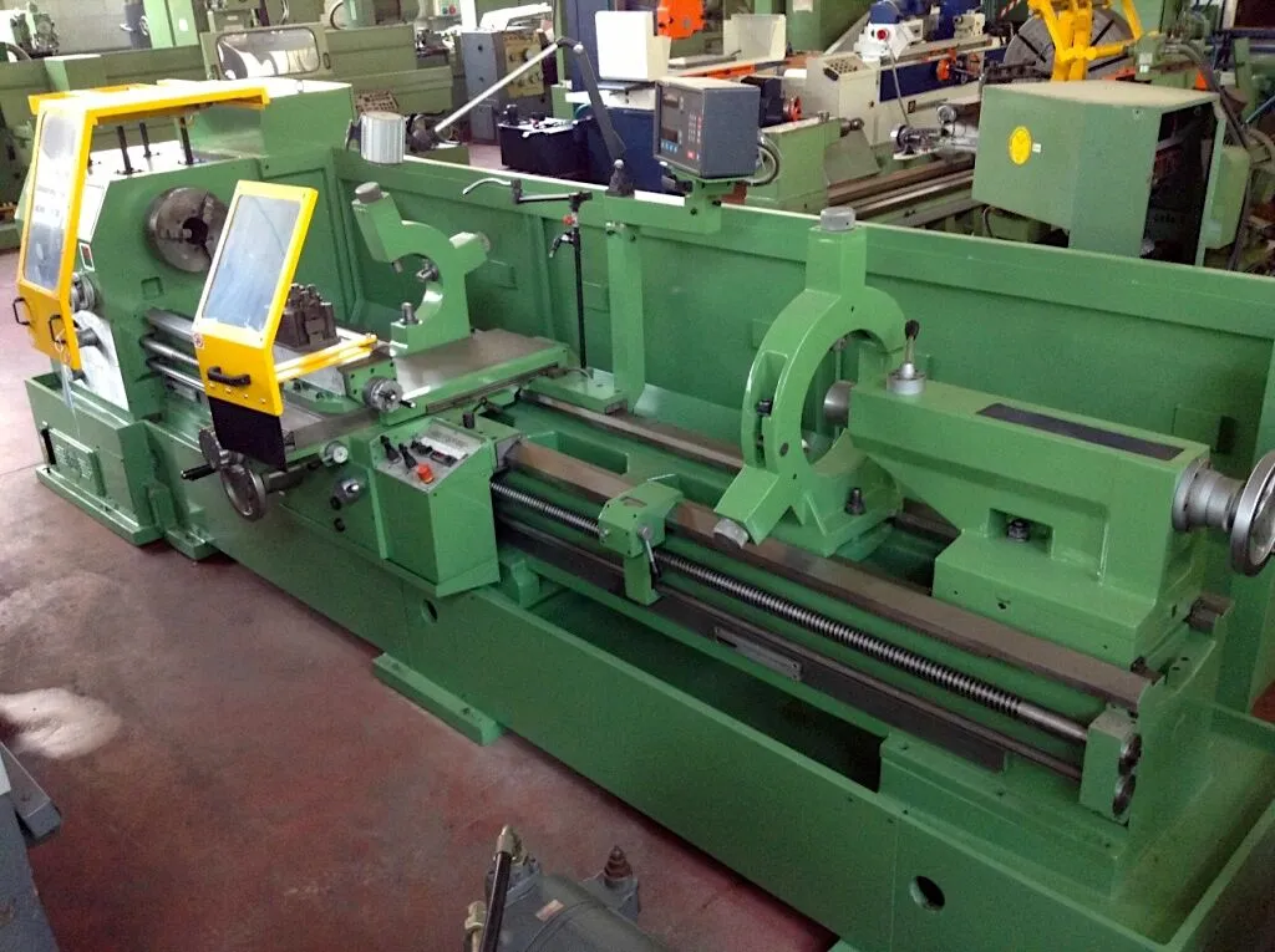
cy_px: 476
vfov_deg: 42.8
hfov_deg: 55.4
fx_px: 1214
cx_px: 638
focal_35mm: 33
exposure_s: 1/24
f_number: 2.4
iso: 160
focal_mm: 3.3
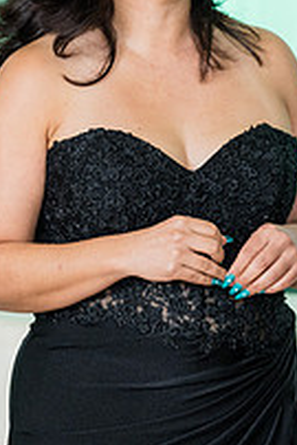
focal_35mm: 438
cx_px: 182
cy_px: 154
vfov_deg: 4.7
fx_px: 5411
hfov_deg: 3.1
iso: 1600
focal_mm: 197
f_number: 2.8
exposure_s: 1/250
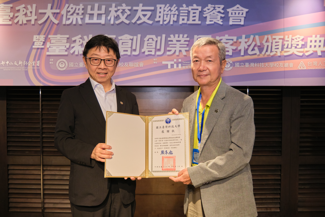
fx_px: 289
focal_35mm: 32
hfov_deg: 58.7
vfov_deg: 41.1
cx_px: 162
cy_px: 108
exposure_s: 1/200
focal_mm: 21.3
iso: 1250
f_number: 2.8
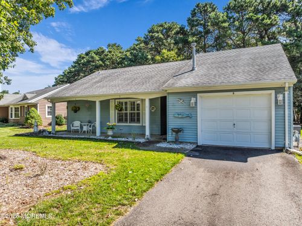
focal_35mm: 24
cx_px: 151
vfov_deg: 56.7
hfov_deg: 71.6
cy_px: 113
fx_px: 209
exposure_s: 1/120
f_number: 2.8
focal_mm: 12.29
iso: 110
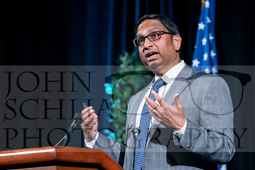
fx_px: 1686
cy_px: 85
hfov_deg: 8.6
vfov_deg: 5.8
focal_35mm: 238
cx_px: 128
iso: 3200
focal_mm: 159
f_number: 3.5
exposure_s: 1/80
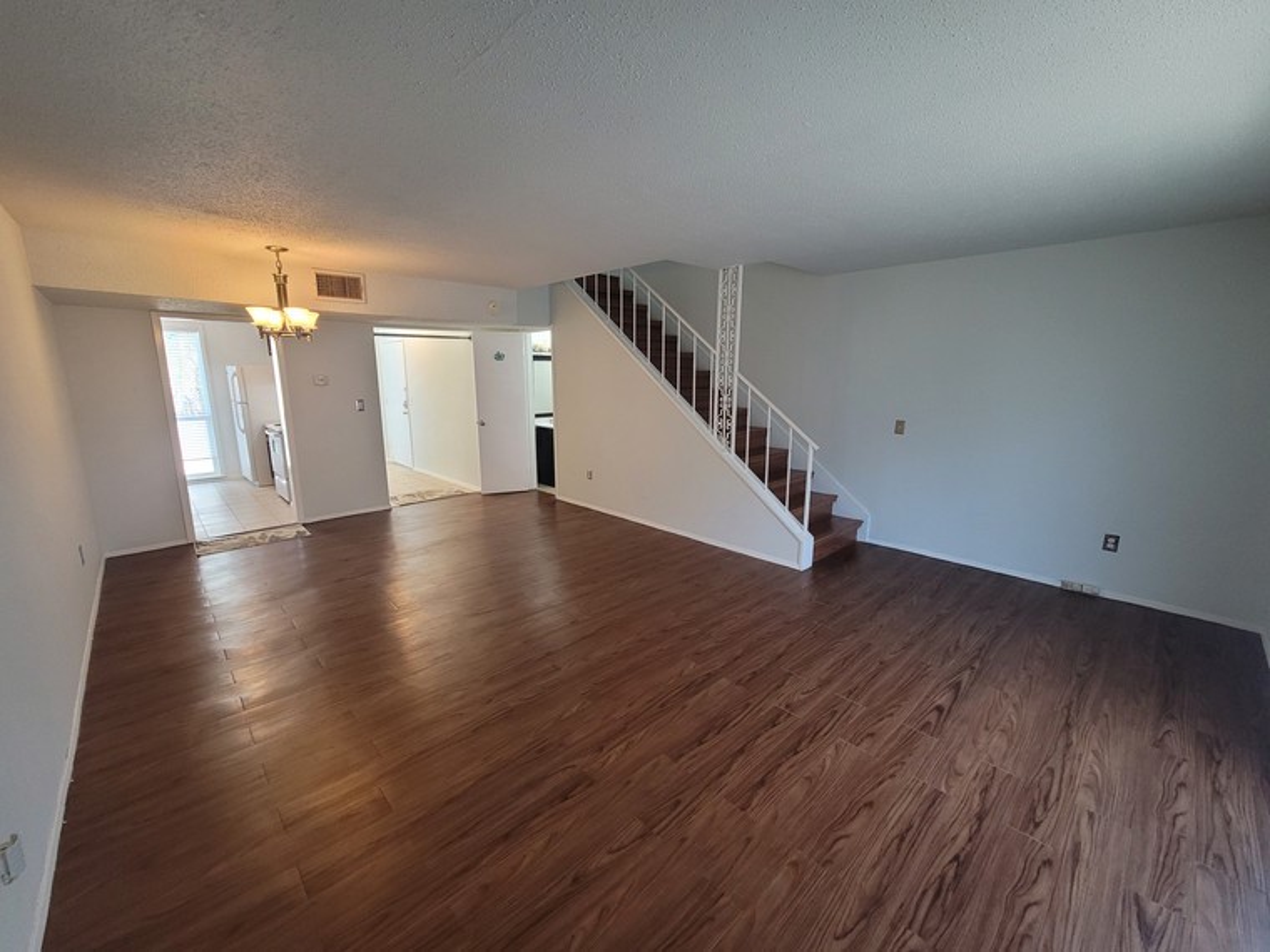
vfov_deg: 89.9
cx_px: 635
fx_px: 477
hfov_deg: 106.2
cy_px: 476
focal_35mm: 13
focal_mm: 2.2
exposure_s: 1/60
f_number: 2.2
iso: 400
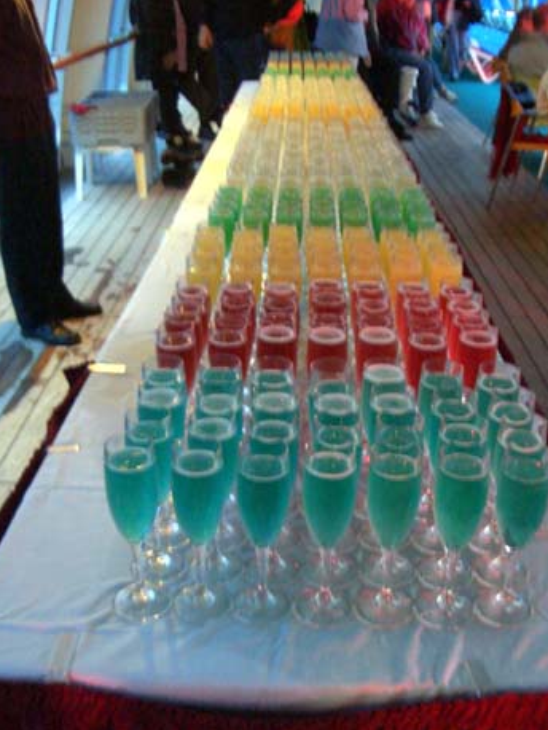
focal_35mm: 42
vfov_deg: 44.6
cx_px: 265
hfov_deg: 34.4
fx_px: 886
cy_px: 435
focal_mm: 5.8
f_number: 2.6
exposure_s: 1/8
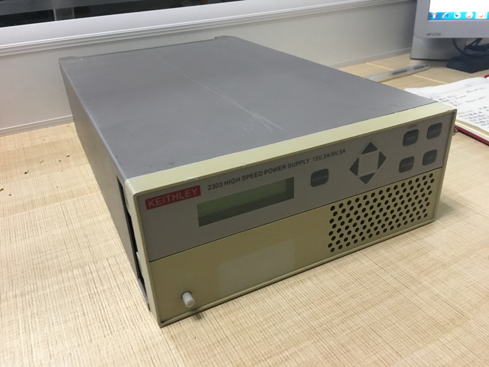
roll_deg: +3.3
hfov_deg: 61.7
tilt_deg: -29.0
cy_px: 184
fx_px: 410
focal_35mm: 29
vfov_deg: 48.2
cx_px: 244
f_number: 2.2
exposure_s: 1/17
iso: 200
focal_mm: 4.15
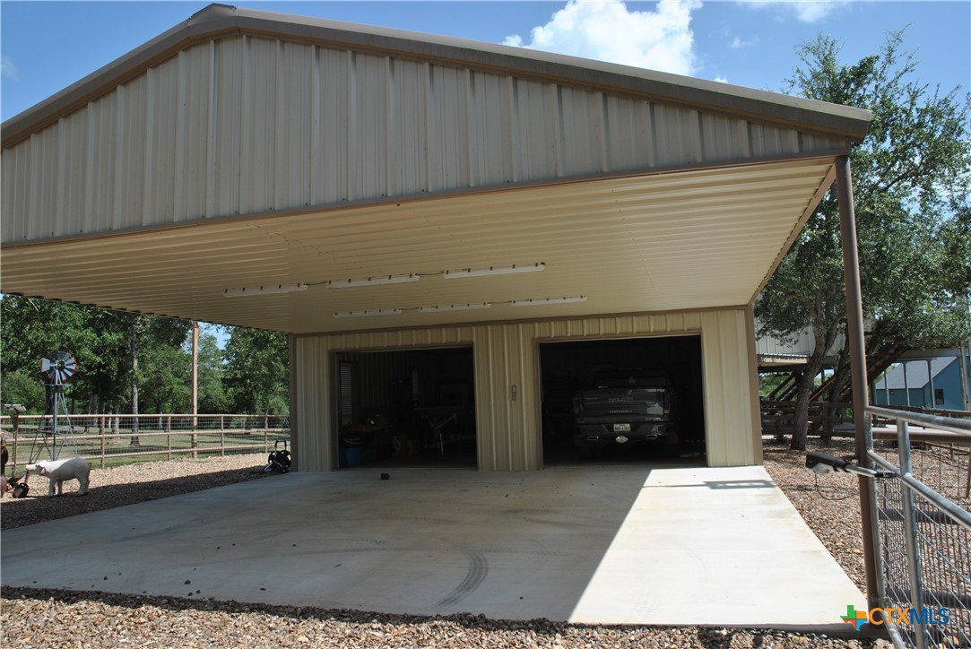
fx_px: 729
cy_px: 324
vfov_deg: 48.0
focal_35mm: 27
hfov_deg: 67.3
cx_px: 486
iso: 100
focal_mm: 18
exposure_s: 1/250
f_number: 8
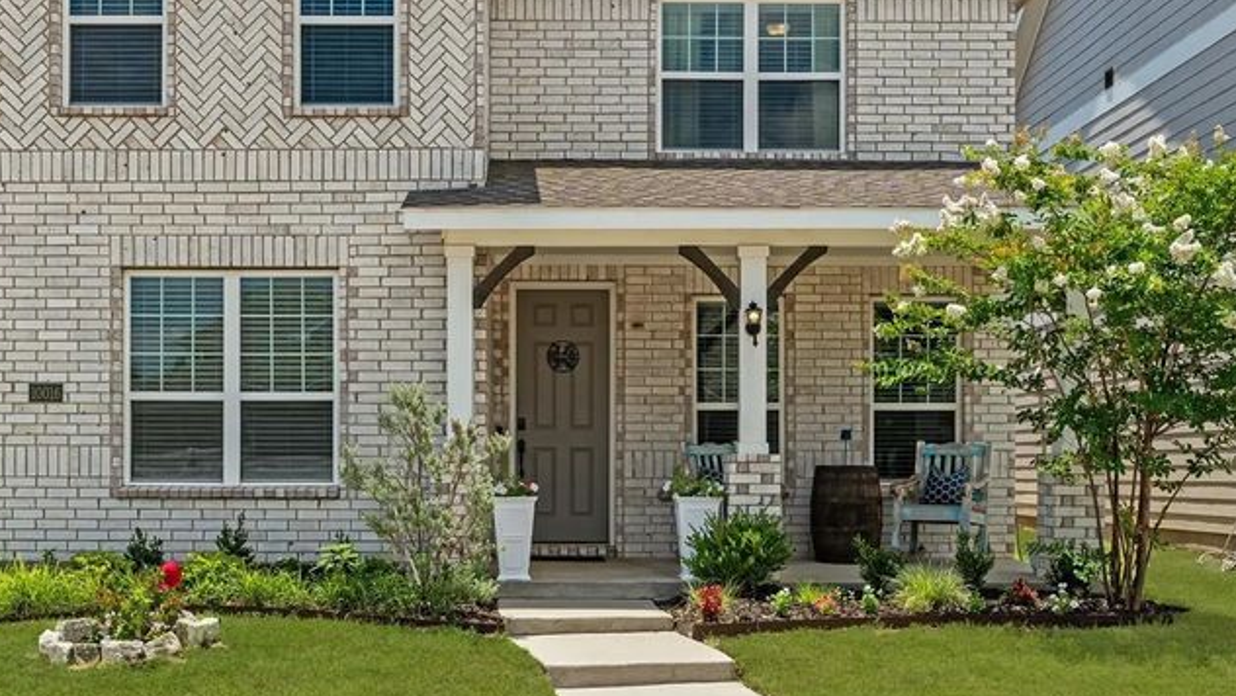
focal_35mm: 40
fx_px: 1306
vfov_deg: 29.1
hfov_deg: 50.5
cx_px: 534
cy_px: 123
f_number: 8
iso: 160
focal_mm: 23.5
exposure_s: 1/160
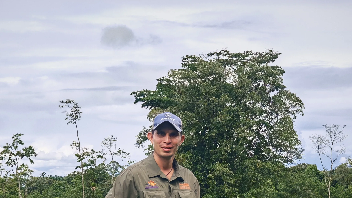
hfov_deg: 19.8
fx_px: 1008
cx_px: 163
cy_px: 282
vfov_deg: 10.9
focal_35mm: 108
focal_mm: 6.67
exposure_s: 1/1700
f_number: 1.9
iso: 50
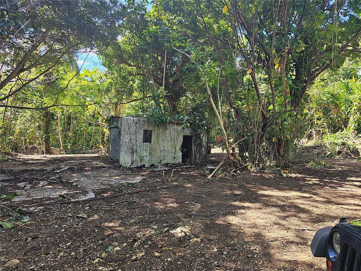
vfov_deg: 58.9
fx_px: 240
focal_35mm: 23
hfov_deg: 73.9
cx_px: 180
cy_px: 136
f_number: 1.7
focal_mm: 6.3
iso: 80
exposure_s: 1/207
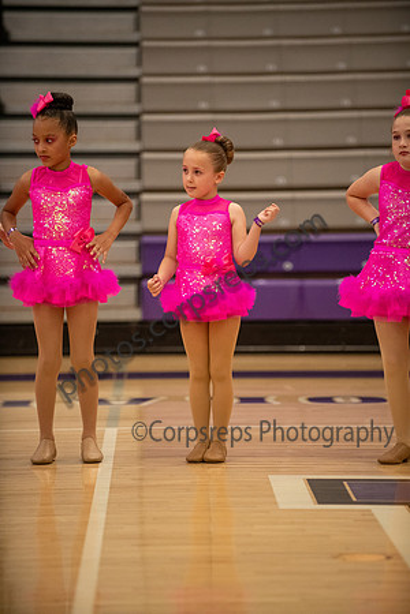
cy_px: 307
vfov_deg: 10.3
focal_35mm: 200
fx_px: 3416
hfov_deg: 6.9
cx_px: 205
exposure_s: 1/640
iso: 3200
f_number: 2.8
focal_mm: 200
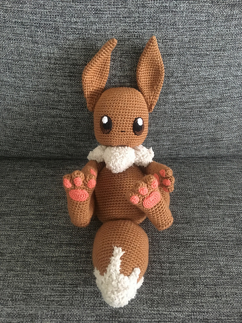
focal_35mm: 29
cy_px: 162
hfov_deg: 48.2
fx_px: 270
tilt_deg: -53.8
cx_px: 121
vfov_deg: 61.7
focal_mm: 4.15
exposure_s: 1/17
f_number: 2.2
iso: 500
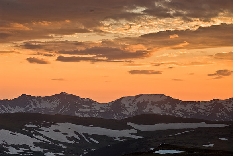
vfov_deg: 11.4
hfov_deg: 17.0
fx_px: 777
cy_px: 78
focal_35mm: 120
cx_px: 116
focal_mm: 80
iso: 100
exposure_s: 1/3
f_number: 16
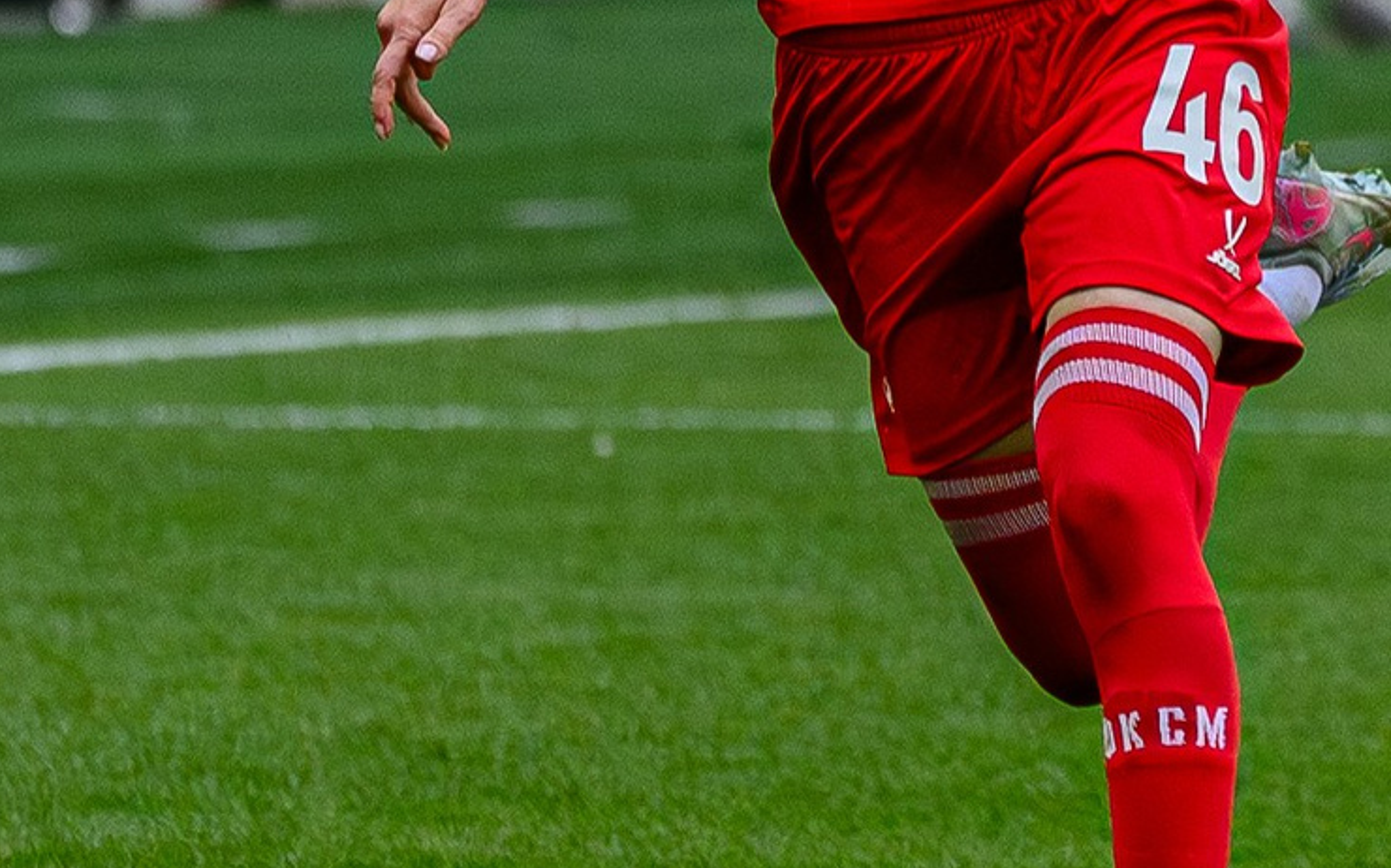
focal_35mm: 1470
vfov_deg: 0.9
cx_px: 1255
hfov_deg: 1.4
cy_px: 60
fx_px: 55710
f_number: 4.5
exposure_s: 1/3200
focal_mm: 200
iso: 800
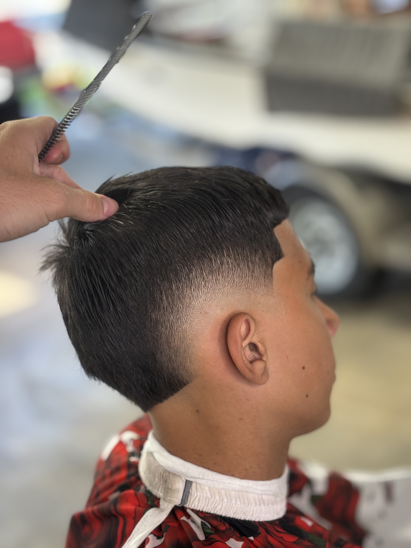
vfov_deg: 36.8
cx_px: 206
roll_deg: +5.4
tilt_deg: -19.6
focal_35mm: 52
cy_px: 274
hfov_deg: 28.0
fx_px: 823
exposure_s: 1/60
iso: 32
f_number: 1.6
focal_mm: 5.96
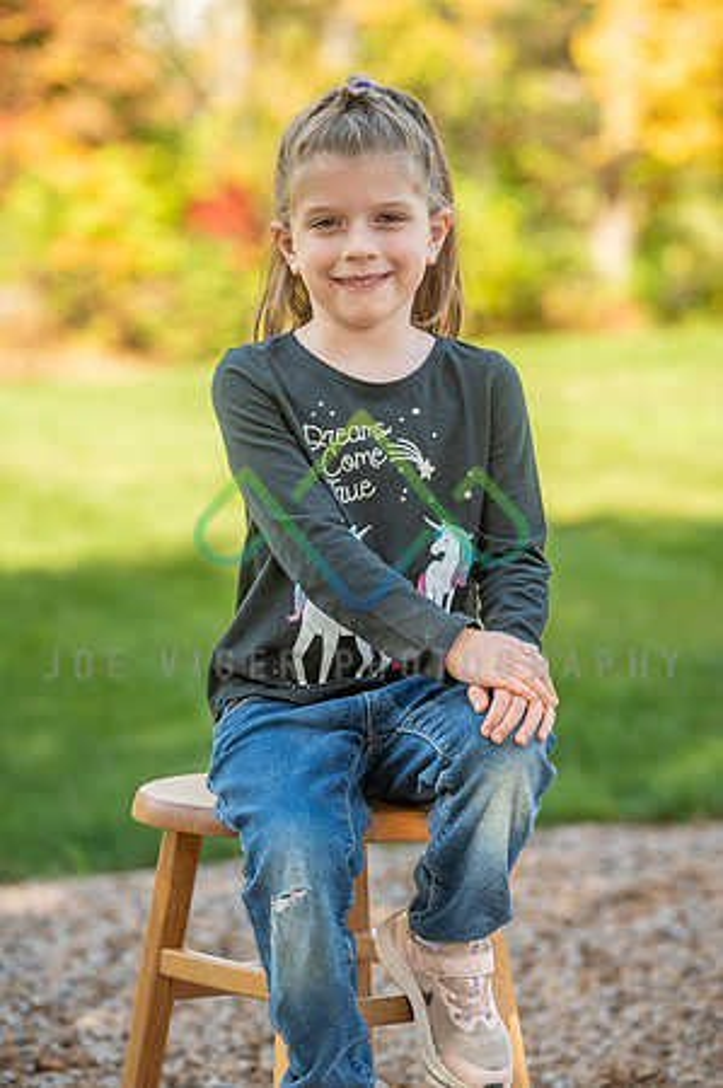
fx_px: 5435
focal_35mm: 180
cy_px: 544
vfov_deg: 11.4
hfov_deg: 7.6
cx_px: 362
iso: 100
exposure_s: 1/100
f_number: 6.3
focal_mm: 180
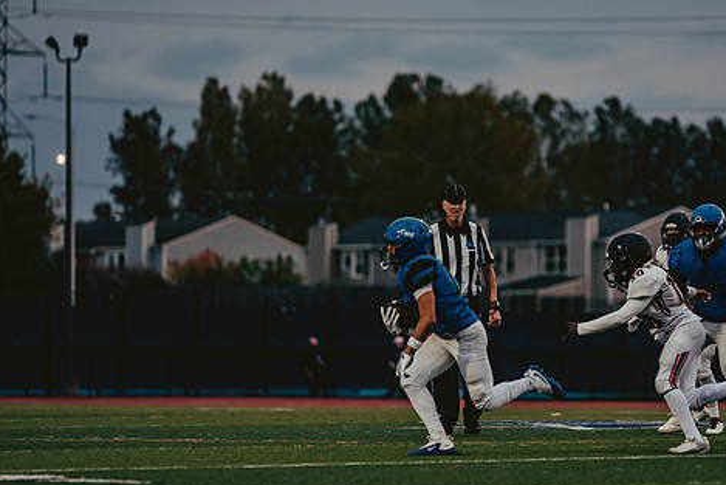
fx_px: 5224
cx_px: 435
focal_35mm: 259
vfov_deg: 5.3
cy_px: 273
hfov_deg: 7.9
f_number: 3.2
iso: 1600
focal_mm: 200
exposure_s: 1/1250
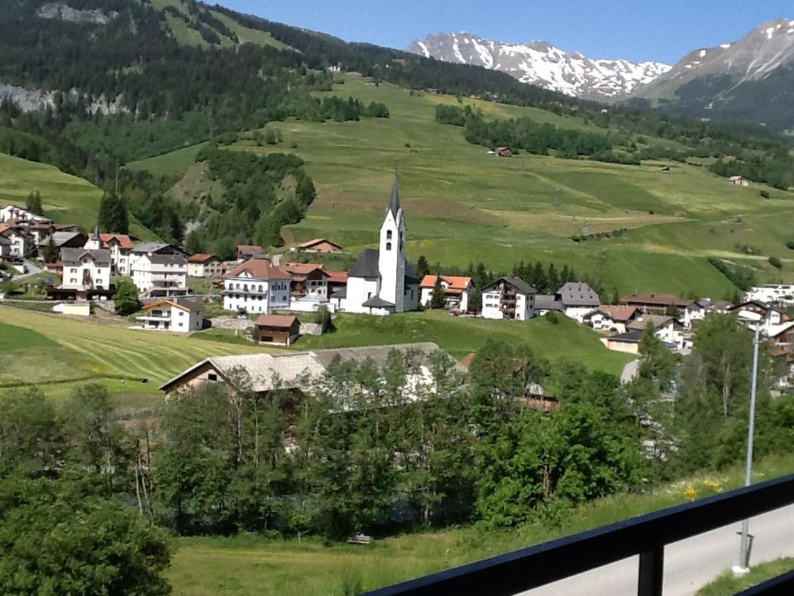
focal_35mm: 44
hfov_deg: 42.9
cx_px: 397
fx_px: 1009
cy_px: 298
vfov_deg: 32.9
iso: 40
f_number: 2.4
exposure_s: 1/1215
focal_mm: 2.03
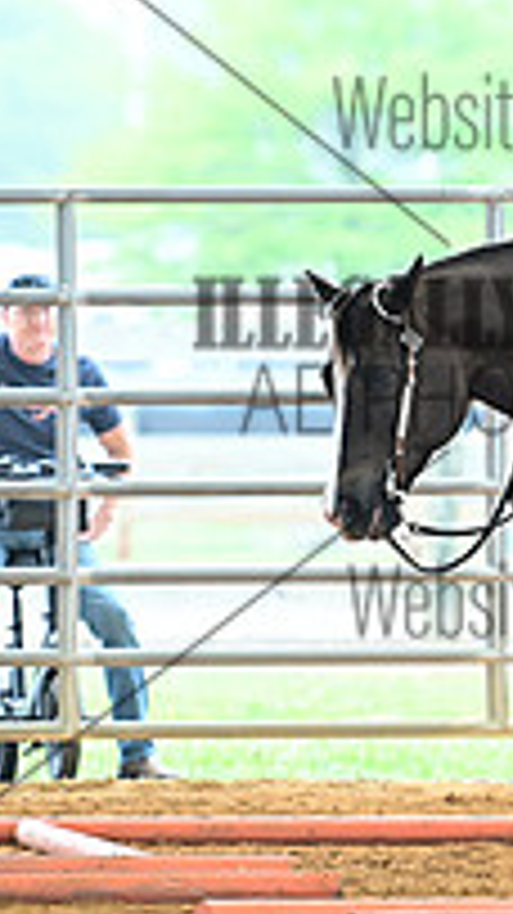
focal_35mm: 599
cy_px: 349
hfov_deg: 2.0
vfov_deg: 3.6
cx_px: 585
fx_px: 14503
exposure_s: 1/352
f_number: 3.5
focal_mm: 200
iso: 1000
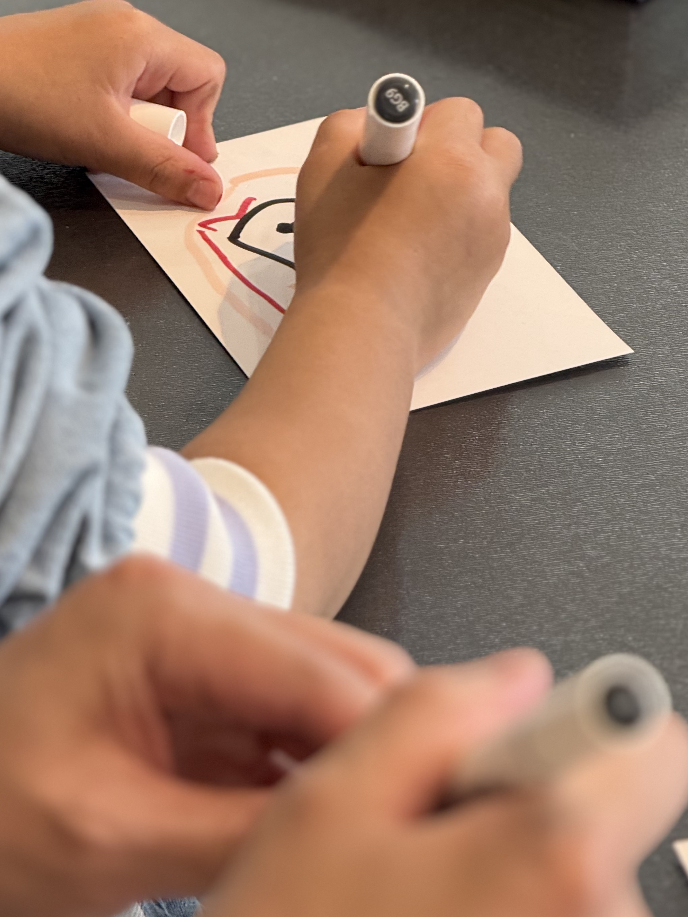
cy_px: 314
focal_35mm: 178
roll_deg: -1.5
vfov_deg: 11.1
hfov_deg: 8.3
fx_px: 4716
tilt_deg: -32.3
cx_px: 294
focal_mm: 15.66
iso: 160
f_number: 2.8
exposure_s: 1/50
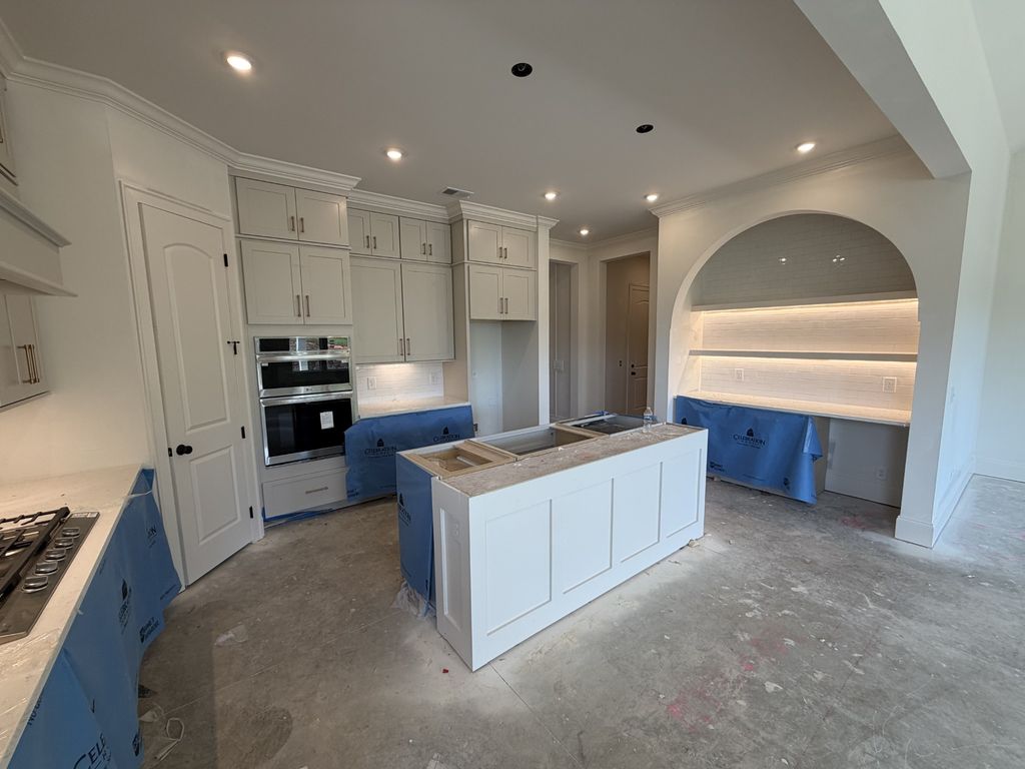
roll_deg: +1.1
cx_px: 512
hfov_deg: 102.1
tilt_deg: -6.6
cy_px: 384
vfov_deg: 85.7
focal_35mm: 14
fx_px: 415
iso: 80
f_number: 2.2
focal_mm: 2.22
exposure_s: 1/120
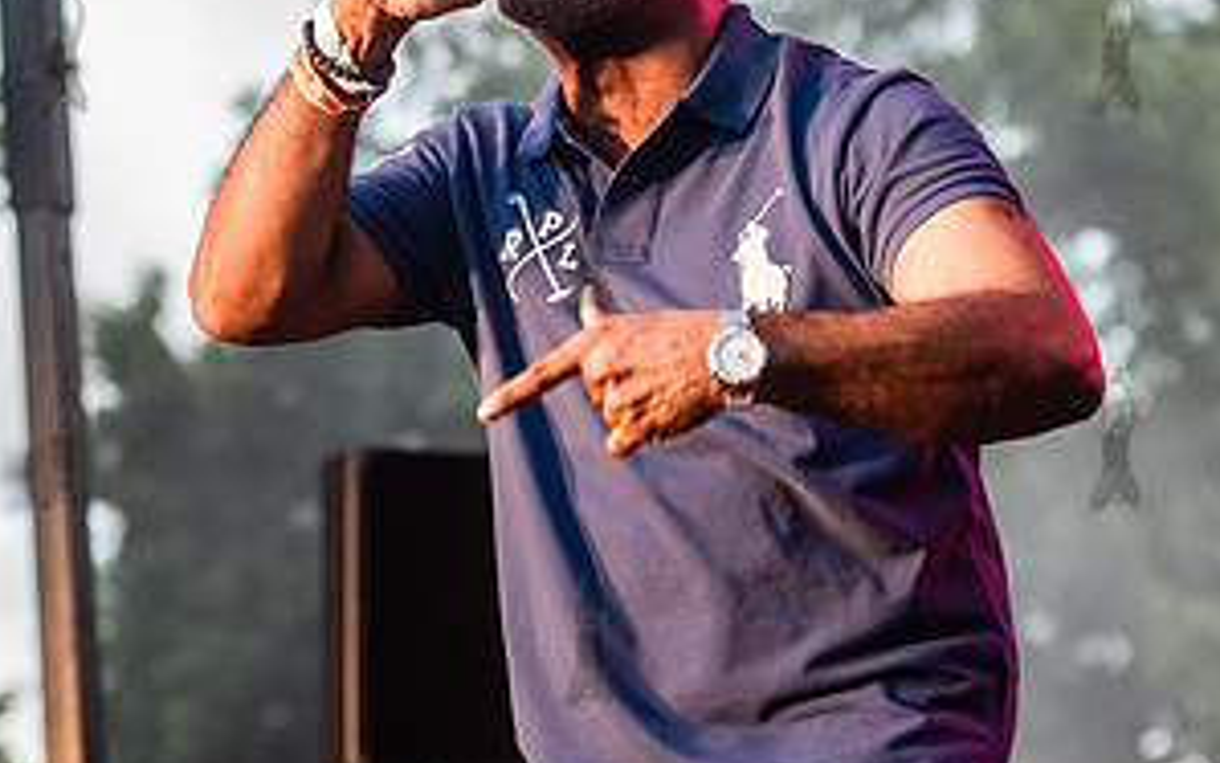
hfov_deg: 13.2
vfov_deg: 8.3
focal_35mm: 158
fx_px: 5254
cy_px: 239
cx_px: 588
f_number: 4
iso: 2000
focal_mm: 80
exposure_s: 1/640
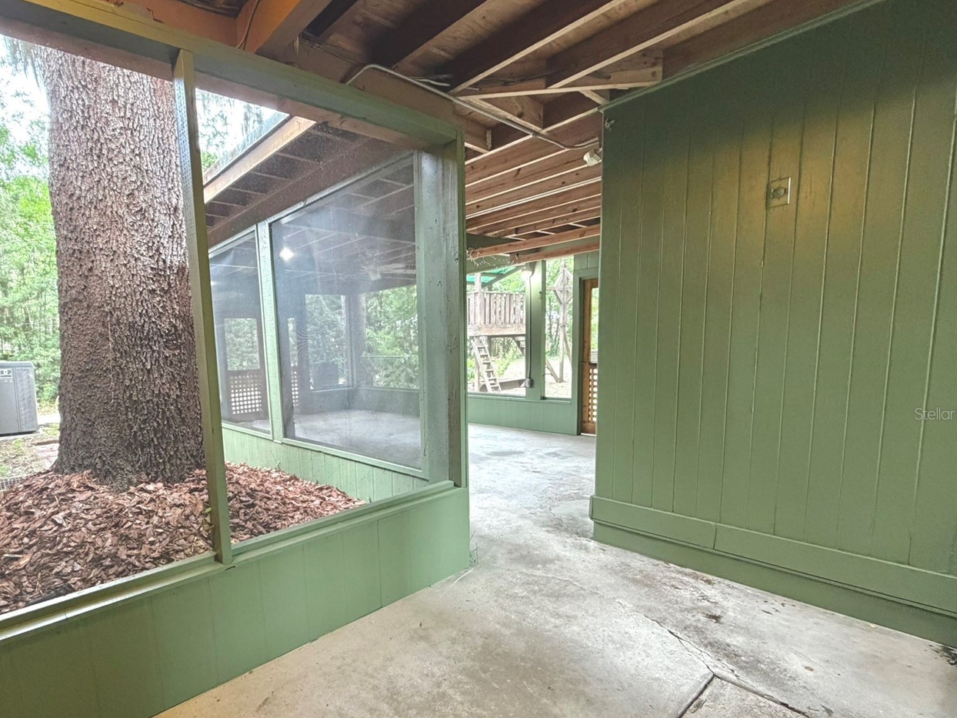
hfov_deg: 86.4
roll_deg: +3.0
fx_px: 498
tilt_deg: -7.7
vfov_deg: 71.2
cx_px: 372
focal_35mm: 18
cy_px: 413
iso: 400
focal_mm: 2.22
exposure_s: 1/60
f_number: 2.2
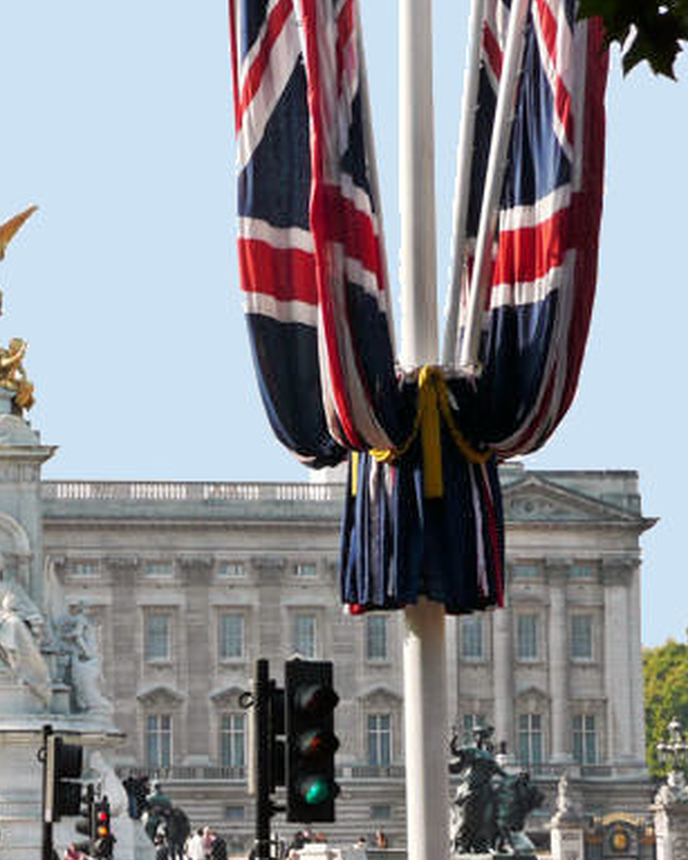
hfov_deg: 10.5
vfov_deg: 13.2
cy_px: 431
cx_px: 159
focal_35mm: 146
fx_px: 3718
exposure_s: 1/250
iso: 100
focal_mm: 16.9
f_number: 4.7
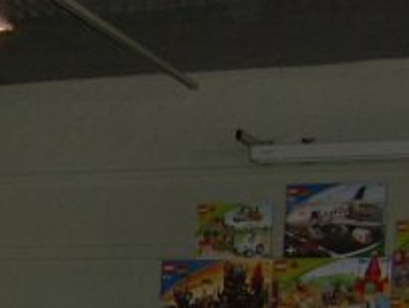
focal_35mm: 146
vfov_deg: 9.6
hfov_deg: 11.7
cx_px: -488
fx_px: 1728
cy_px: 598
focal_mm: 7.43
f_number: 2.8
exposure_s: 1/50
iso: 125
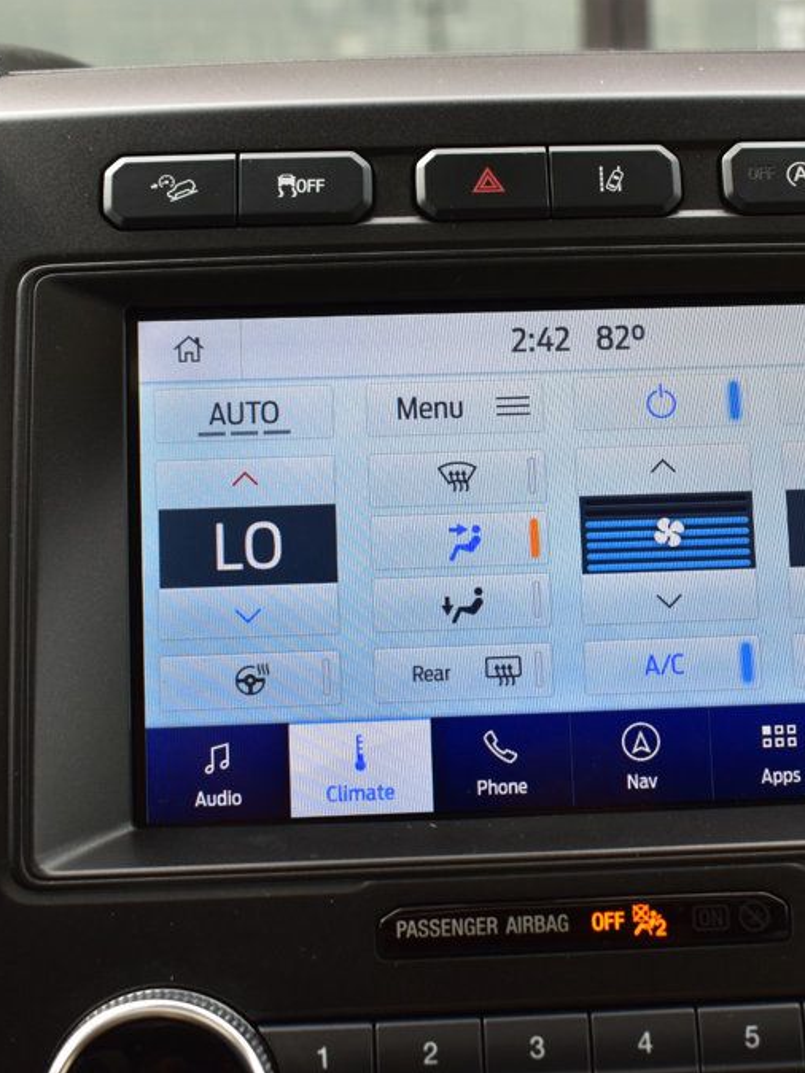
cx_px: 578
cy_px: 534
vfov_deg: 27.8
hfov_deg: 20.9
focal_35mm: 70
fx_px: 2171
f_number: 9
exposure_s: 1/100
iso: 400
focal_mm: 32
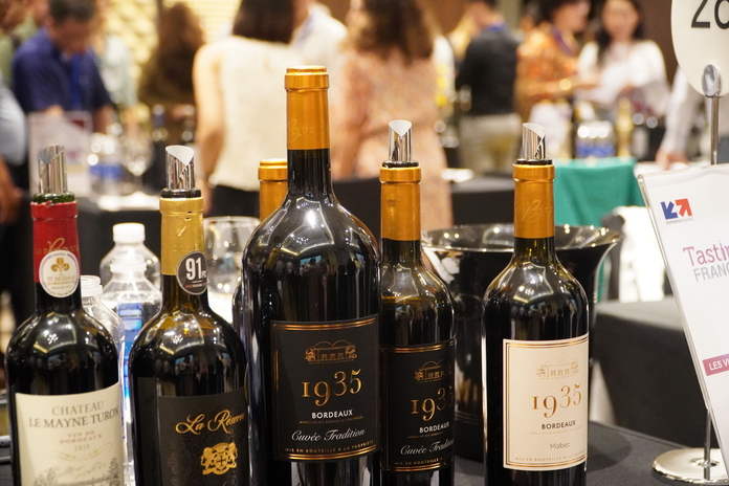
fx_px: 1154
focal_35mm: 57
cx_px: 364
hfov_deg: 35.1
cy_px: 243
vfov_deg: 23.8
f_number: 4
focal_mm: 38
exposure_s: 1/125
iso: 6400
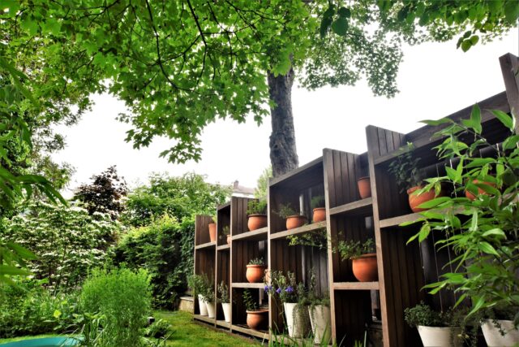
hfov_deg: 73.7
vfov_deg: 53.2
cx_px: 260
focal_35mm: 24
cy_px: 174
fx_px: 346
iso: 800
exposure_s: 1/20
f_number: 11
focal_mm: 24
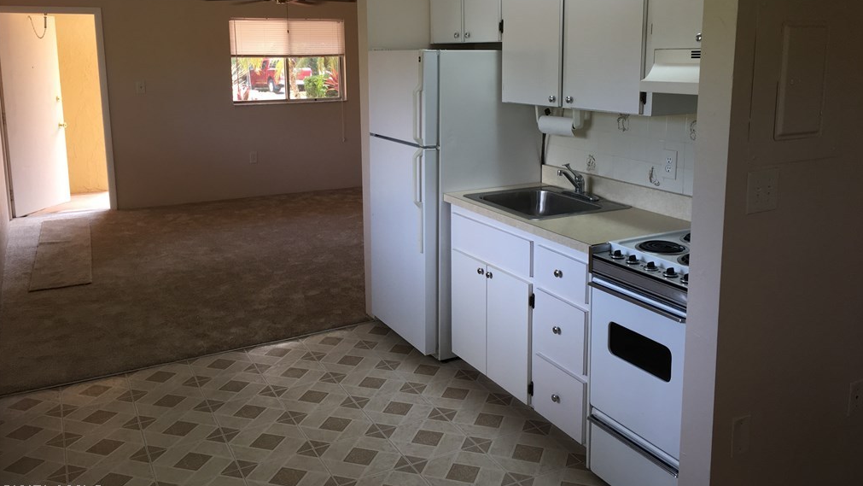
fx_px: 732
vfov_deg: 36.5
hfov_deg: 61.0
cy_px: 179
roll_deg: +0.4
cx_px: 434
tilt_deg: -10.9
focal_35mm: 32
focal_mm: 4.15
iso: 32
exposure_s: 1/60
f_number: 2.2
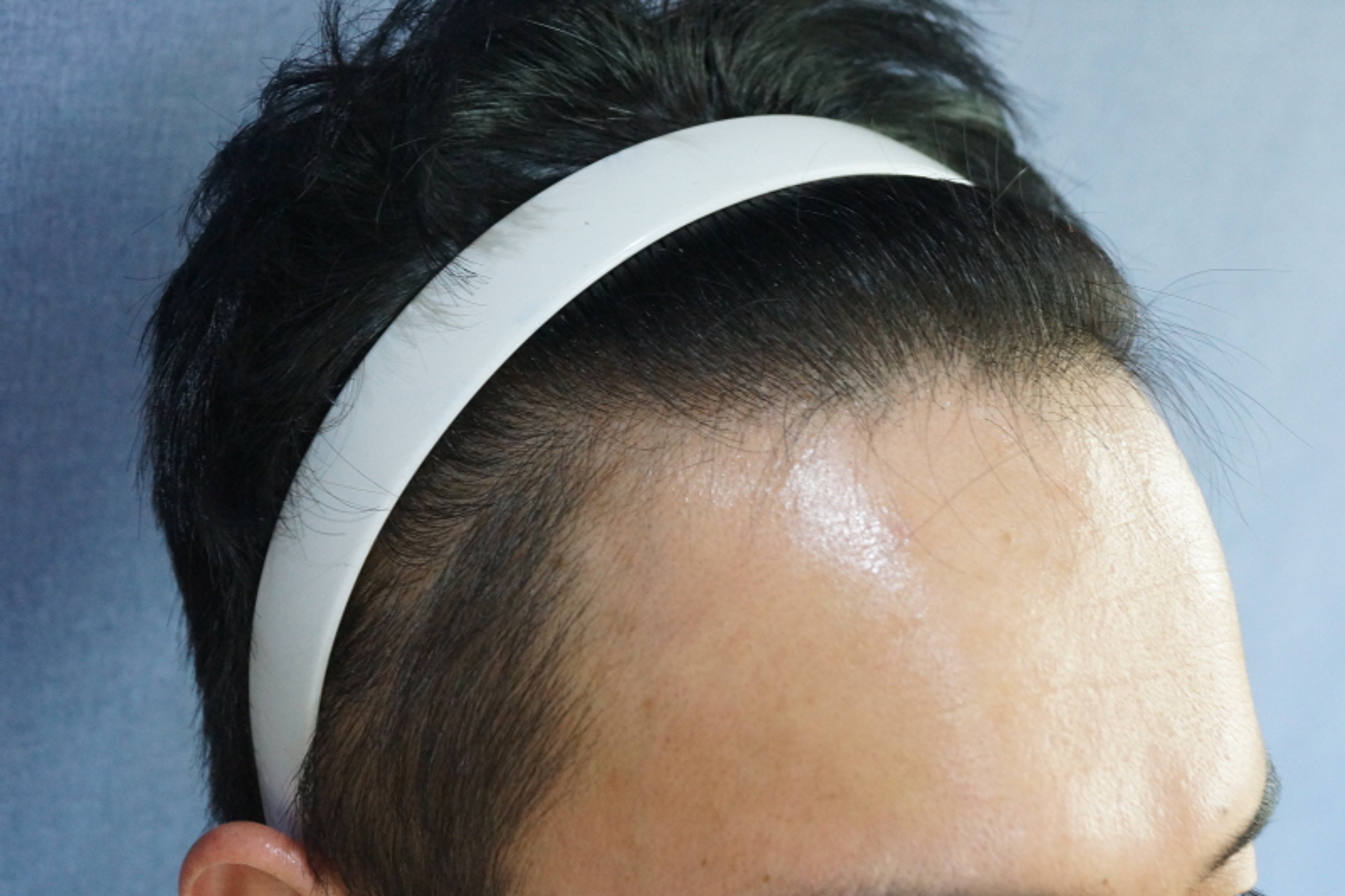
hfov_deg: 49.6
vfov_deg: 34.2
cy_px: 448
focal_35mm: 39
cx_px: 672
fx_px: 1457
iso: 1000
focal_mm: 26
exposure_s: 1/60
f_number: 4.5
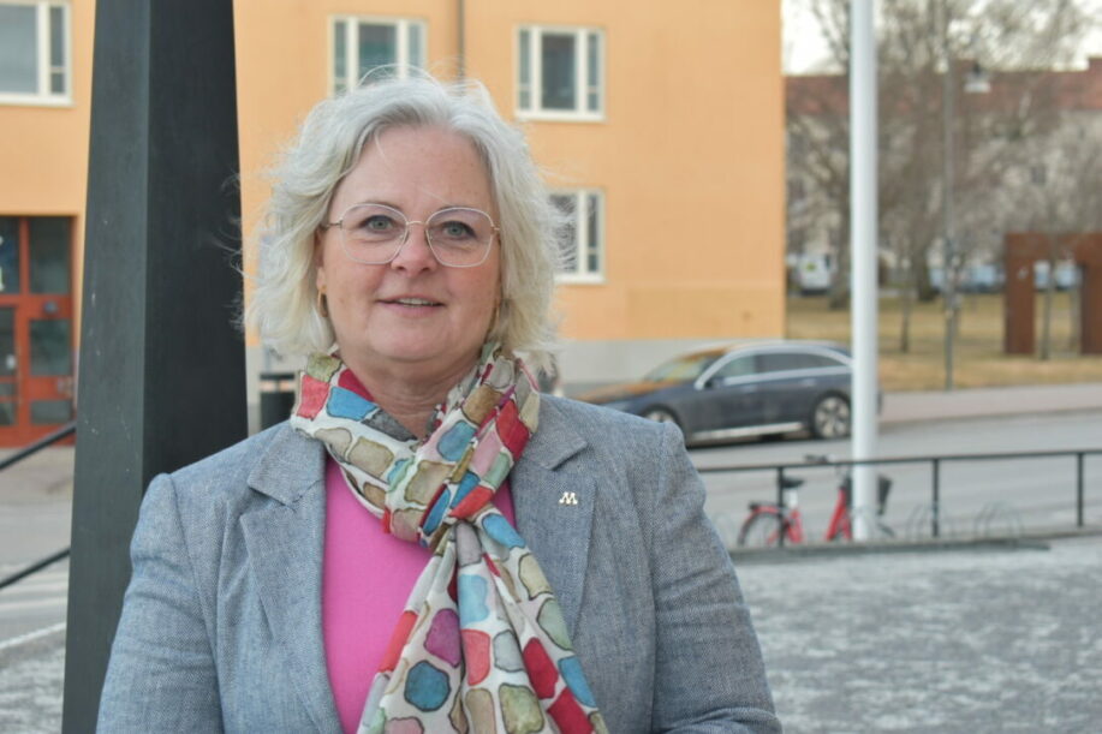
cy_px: 367
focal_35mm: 82
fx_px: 2525
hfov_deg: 24.6
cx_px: 551
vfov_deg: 16.5
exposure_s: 1/30
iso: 450
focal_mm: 55
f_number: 5.6
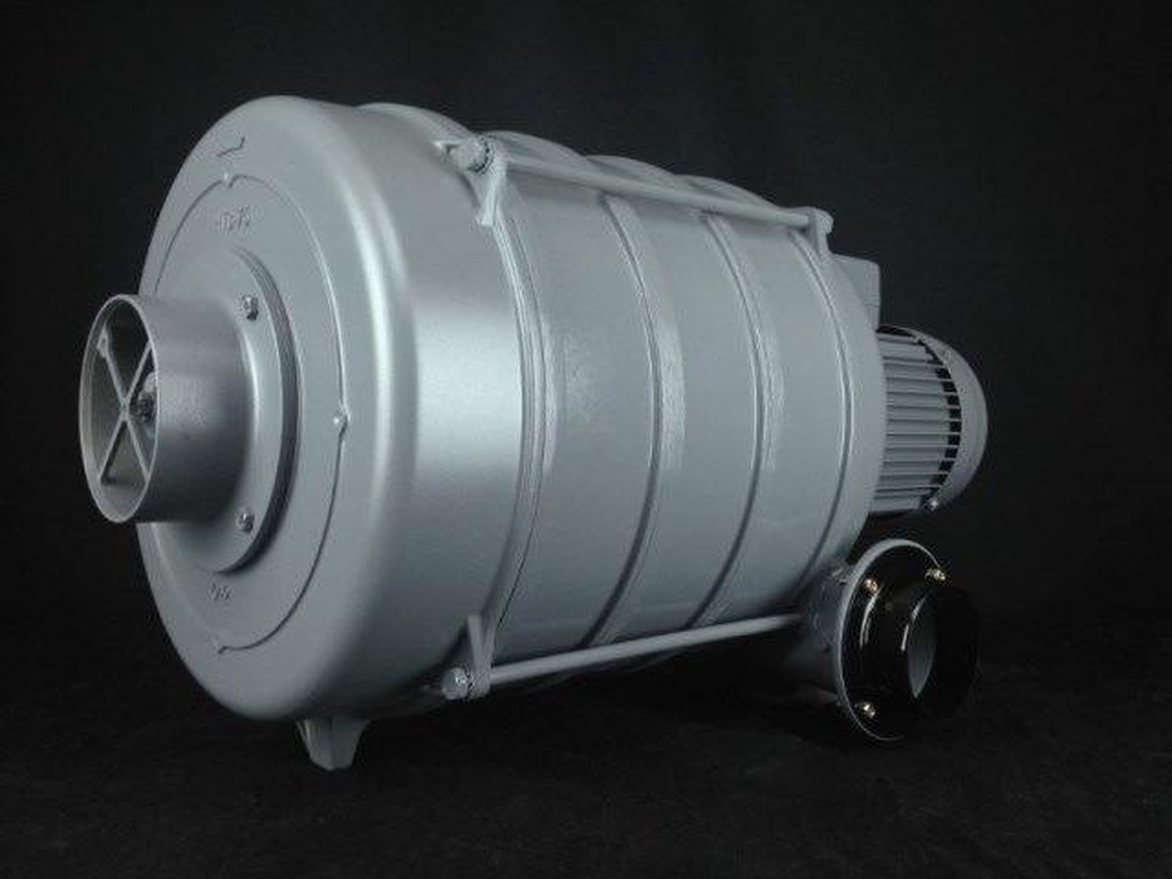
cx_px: 586
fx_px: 1117
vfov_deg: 42.9
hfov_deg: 55.4
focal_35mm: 33
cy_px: 440
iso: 50
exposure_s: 1/40
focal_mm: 4.12
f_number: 2.4
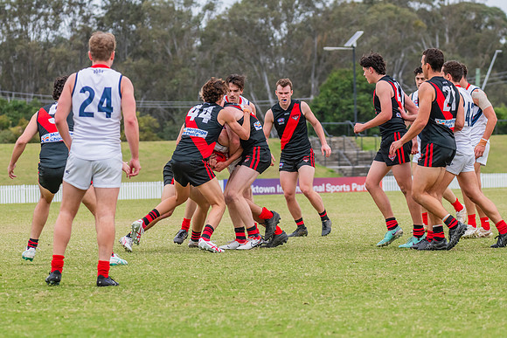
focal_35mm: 200
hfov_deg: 10.3
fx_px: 2816
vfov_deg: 6.9
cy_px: 196
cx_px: 210
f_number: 6.3
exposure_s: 1/1250
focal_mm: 170
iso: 800
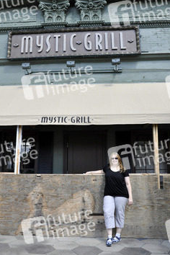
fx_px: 252
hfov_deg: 37.3
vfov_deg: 53.7
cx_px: 80
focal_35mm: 36
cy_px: 119
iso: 1000
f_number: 6.3
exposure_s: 1/1600
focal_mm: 21
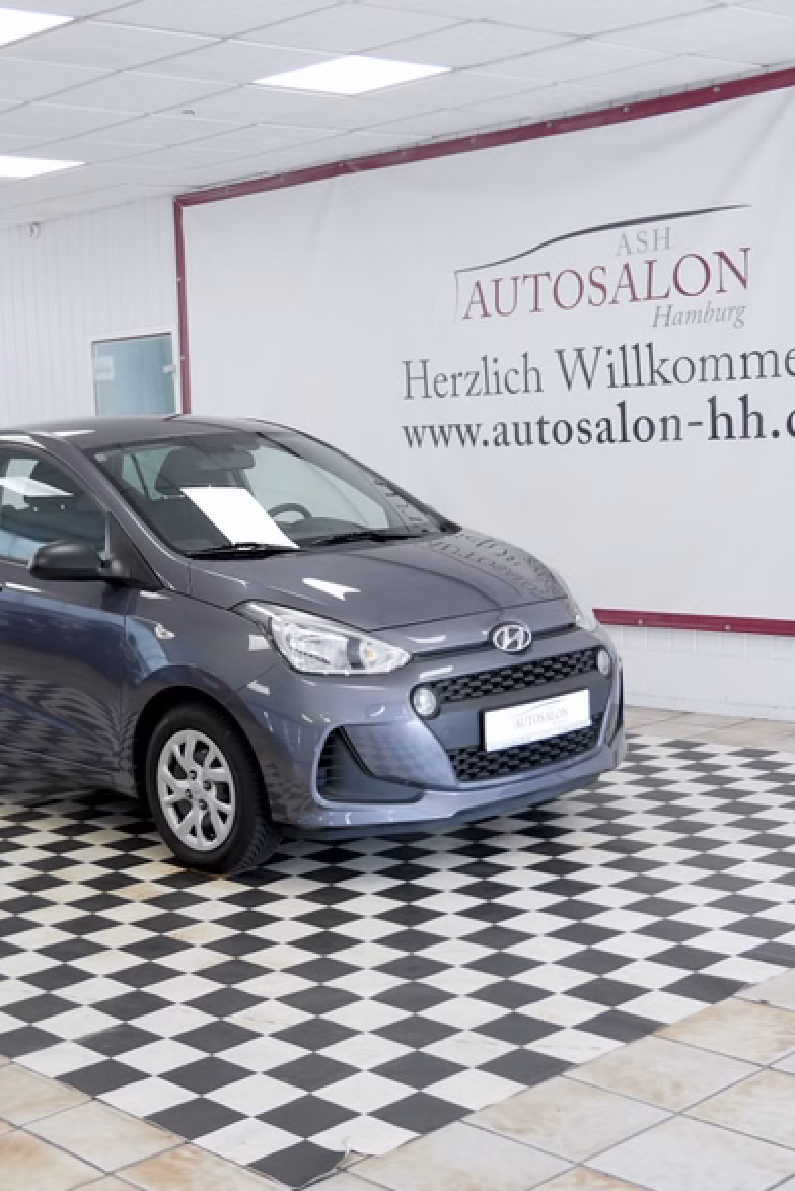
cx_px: 235
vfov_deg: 38.9
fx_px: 1687
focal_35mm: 51
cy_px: 590
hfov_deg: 26.3
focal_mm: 18
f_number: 3.9
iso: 320
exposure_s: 1/60
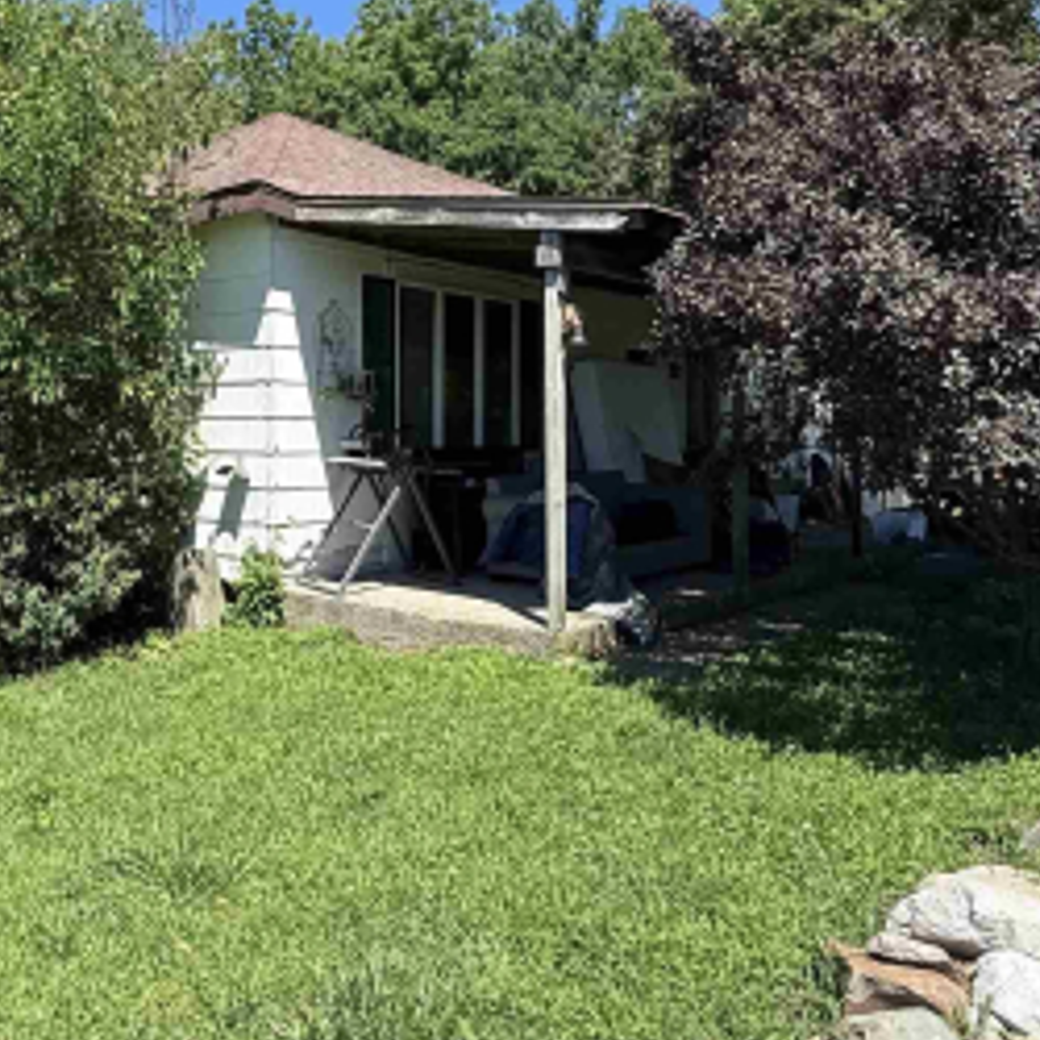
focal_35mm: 33
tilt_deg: +2.4
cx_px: 372
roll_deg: -0.6
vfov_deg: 49.2
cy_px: 387
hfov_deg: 49.1
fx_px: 1122
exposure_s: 1/1189
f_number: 2.2
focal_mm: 2.22
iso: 64
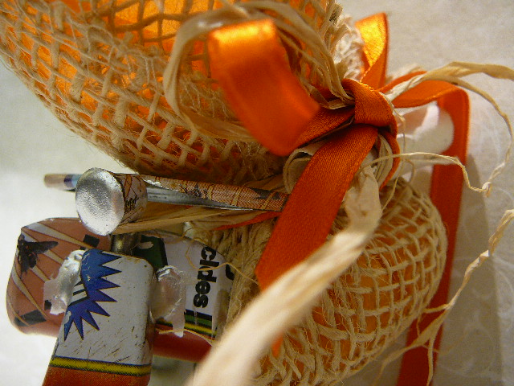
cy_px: 193
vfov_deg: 40.7
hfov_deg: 52.6
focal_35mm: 35
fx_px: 520
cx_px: 257
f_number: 2.8
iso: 200
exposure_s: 1/20
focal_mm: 5.2
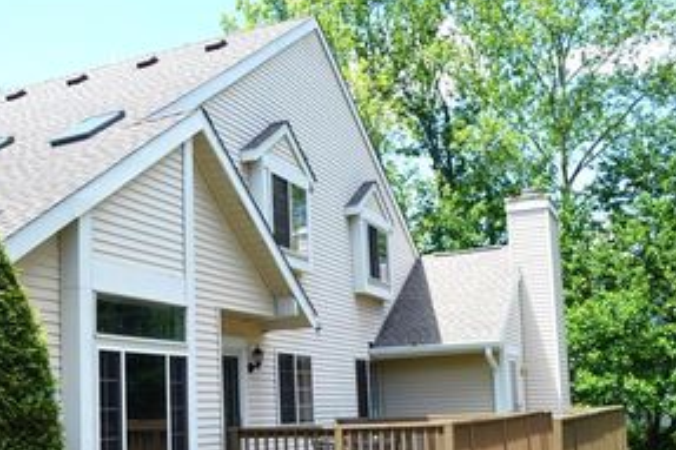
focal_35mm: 47
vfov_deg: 28.5
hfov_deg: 40.9
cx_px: 184
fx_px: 882
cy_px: 284
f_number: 6.3
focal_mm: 18
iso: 100
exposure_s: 1/160
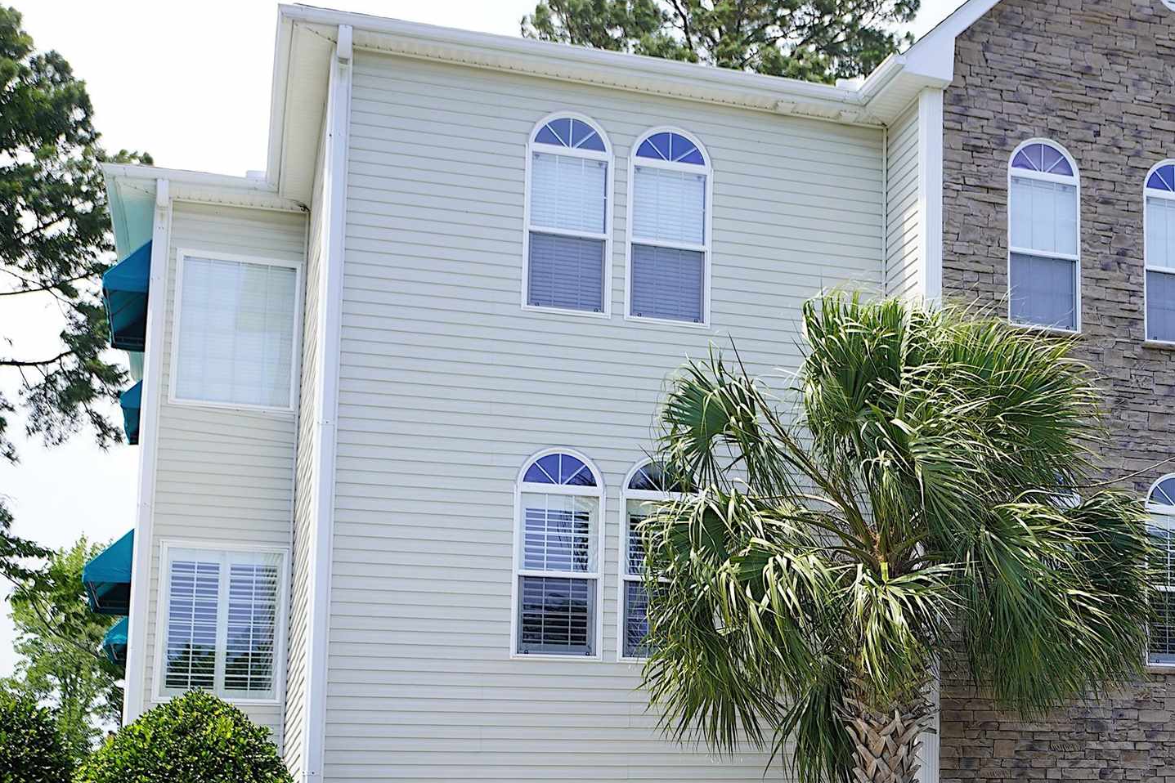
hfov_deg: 30.2
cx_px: 1164
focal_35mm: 62
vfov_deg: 21.7
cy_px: 574
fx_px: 2023
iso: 100
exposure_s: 1/200
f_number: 5
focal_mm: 29
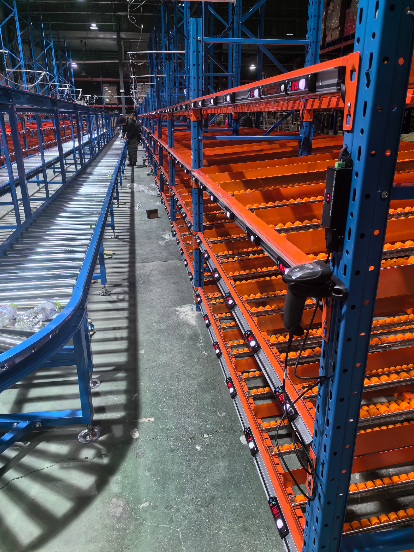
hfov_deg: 51.4
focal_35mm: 27
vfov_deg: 65.3
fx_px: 431
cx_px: 207
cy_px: 276
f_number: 2
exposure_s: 1/100
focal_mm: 5.75
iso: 200
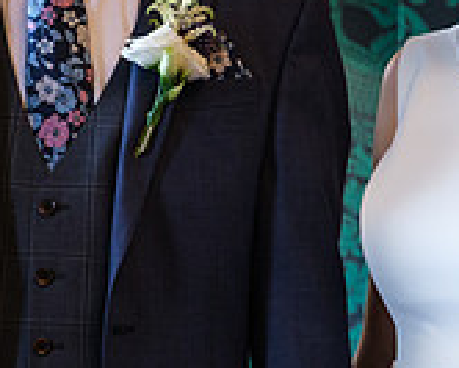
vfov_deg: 5.6
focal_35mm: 278
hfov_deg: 6.9
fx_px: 3779
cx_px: 388
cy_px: 181
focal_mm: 48.5
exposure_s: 1/60
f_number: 2.8
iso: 1000
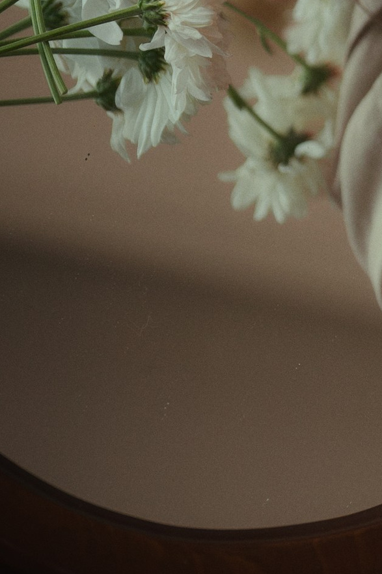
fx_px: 3471
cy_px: -91
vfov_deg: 9.3
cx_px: 774
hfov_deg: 6.1
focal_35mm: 218
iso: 125
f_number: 1.2
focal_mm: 50
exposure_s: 1/400
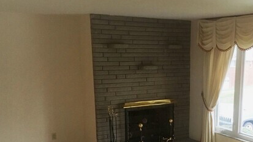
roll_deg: -0.6
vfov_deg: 22.8
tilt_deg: -13.5
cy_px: 131
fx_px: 342
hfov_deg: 39.7
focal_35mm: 51
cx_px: 185
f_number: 2.2
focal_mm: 4.15
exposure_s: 1/30
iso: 200
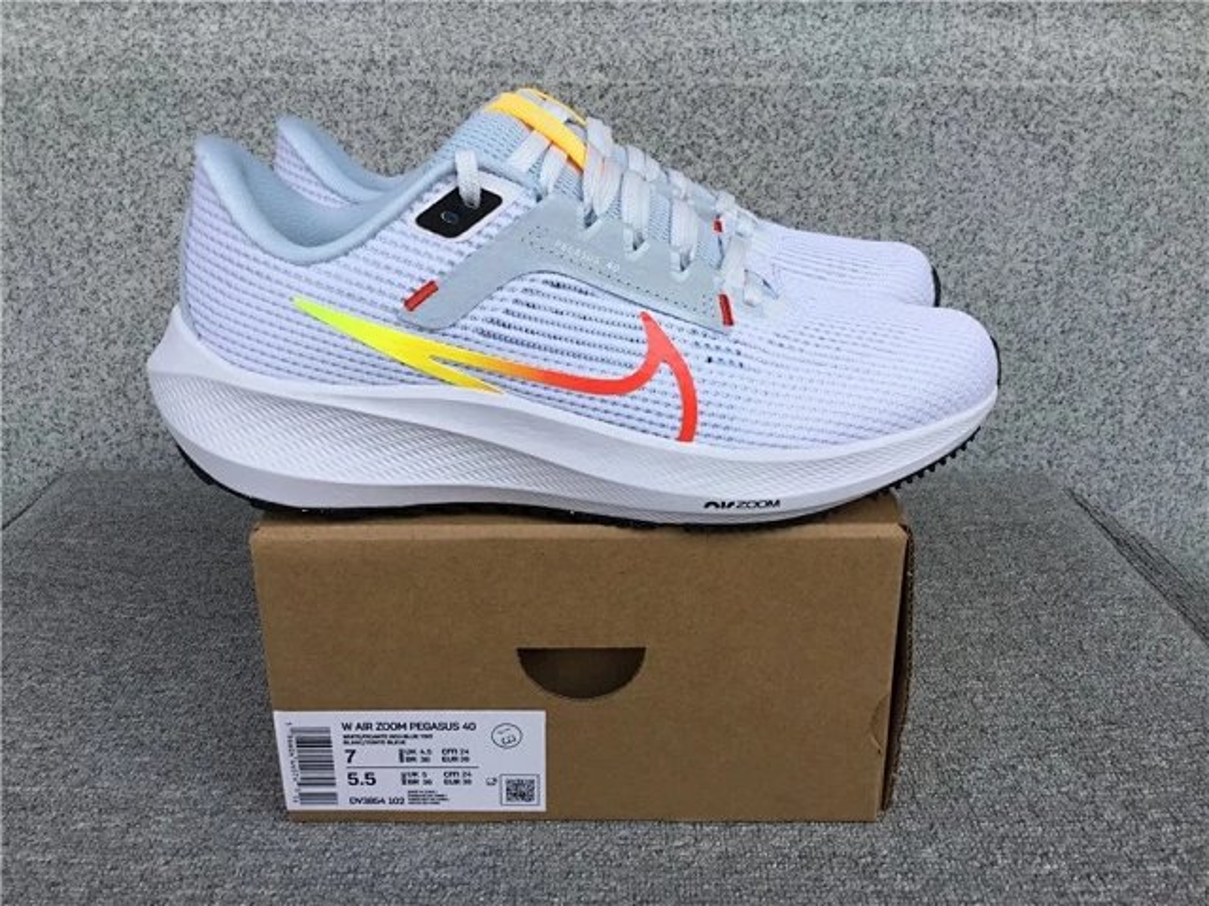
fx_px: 1083
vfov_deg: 45.4
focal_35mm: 31
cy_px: 453
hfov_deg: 58.4
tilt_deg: -20.9
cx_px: 604
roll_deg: -0.1
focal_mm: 3.3
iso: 25
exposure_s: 1/858
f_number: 2.4
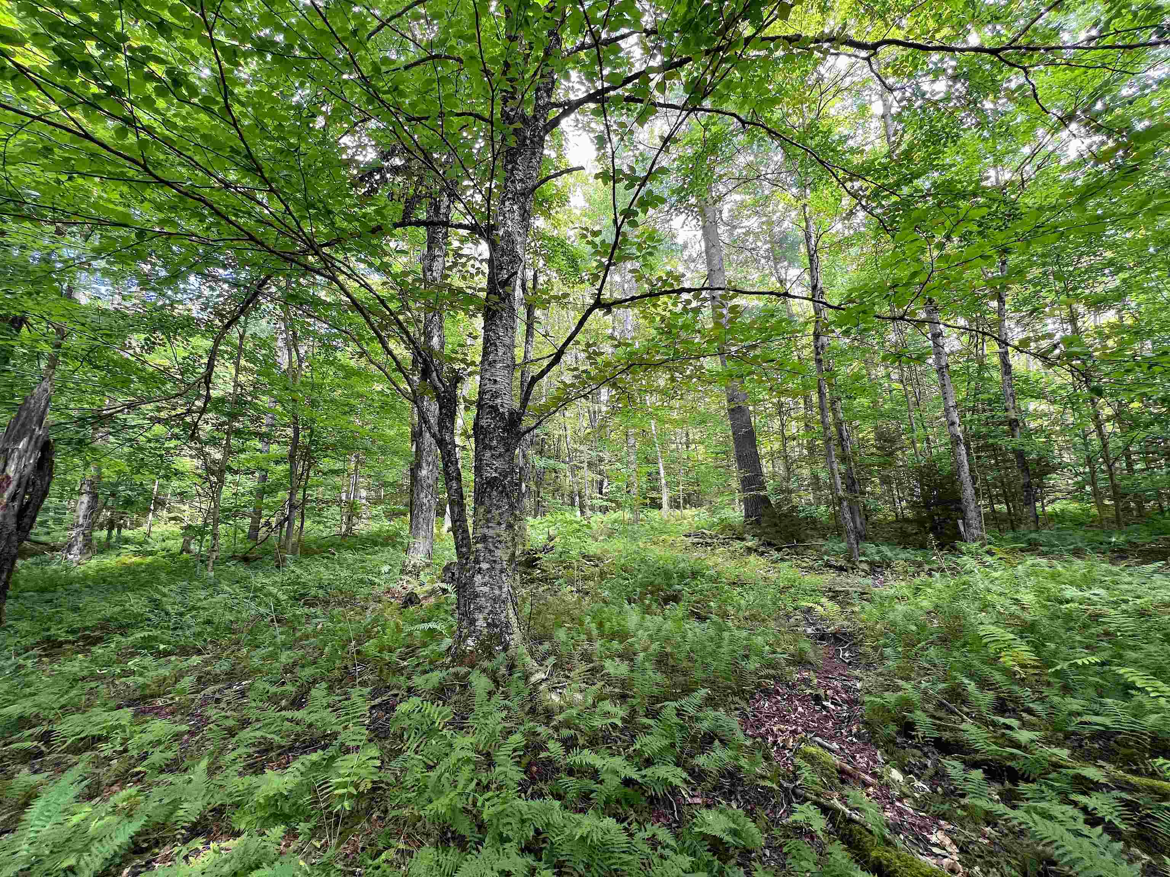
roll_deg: +2.1
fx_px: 439
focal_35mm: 13
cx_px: 585
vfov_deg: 89.9
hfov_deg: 106.2
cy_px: 438
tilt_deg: +13.9
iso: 100
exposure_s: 1/99
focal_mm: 1.57
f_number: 1.8
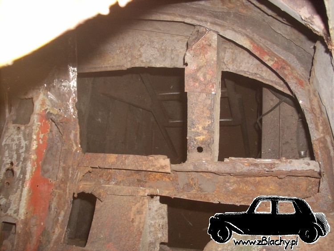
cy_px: 126
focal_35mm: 37
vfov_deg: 38.7
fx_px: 357
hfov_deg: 50.1
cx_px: 167
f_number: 2.8
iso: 100
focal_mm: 6.2
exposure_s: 1/60
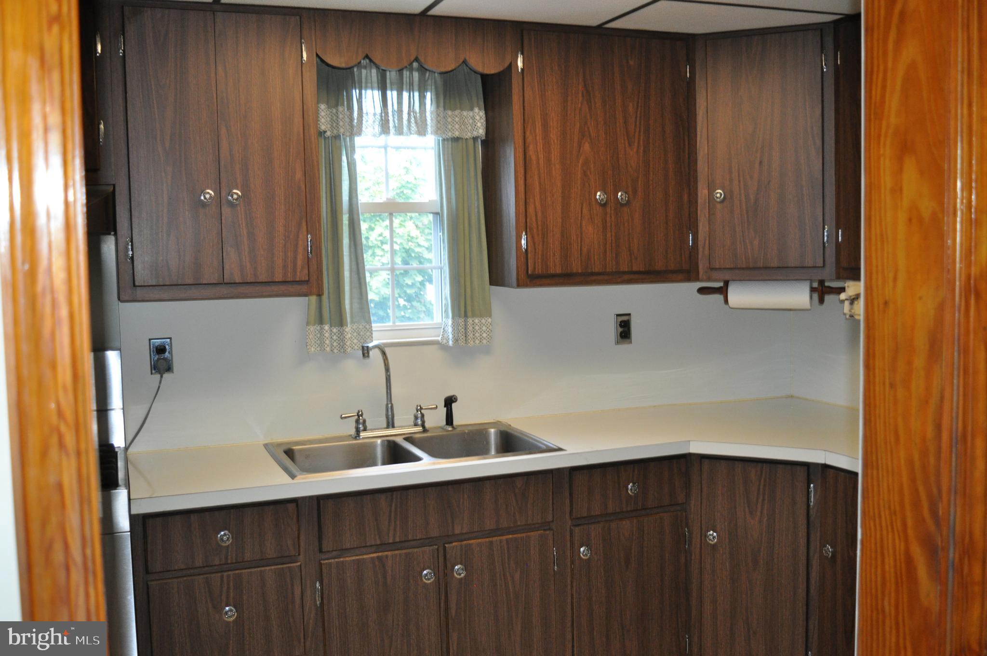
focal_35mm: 38
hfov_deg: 51.3
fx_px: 1027
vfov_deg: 35.4
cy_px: 328
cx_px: 494
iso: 800
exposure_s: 1/60
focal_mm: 25
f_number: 4
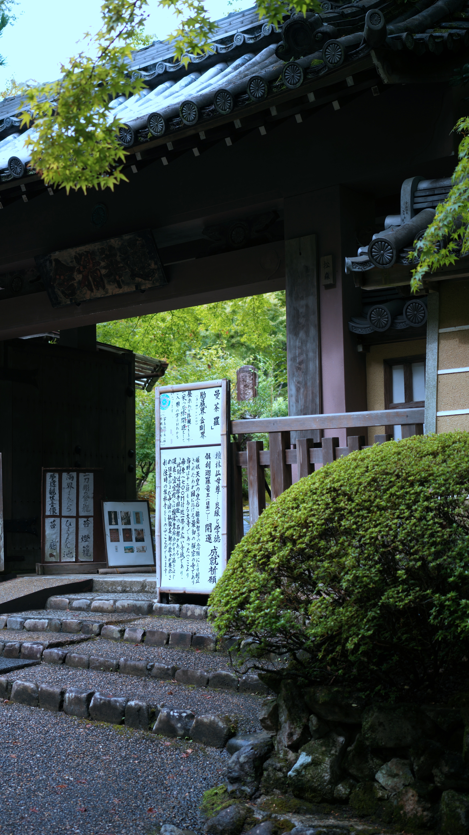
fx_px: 1128
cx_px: 200
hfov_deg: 23.5
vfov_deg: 40.6
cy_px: 418
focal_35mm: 51
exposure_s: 1/160
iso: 100
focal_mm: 45
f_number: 4
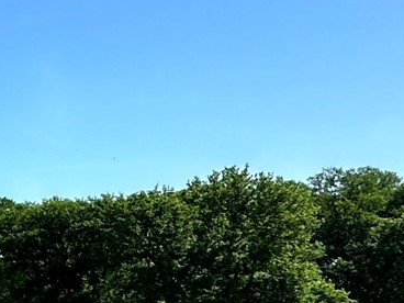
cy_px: 324
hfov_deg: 16.4
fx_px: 910
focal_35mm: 78
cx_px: -478
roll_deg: -1.1
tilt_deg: -1.3
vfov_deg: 18.3
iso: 50
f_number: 2.2
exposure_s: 1/1949
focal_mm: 2.22
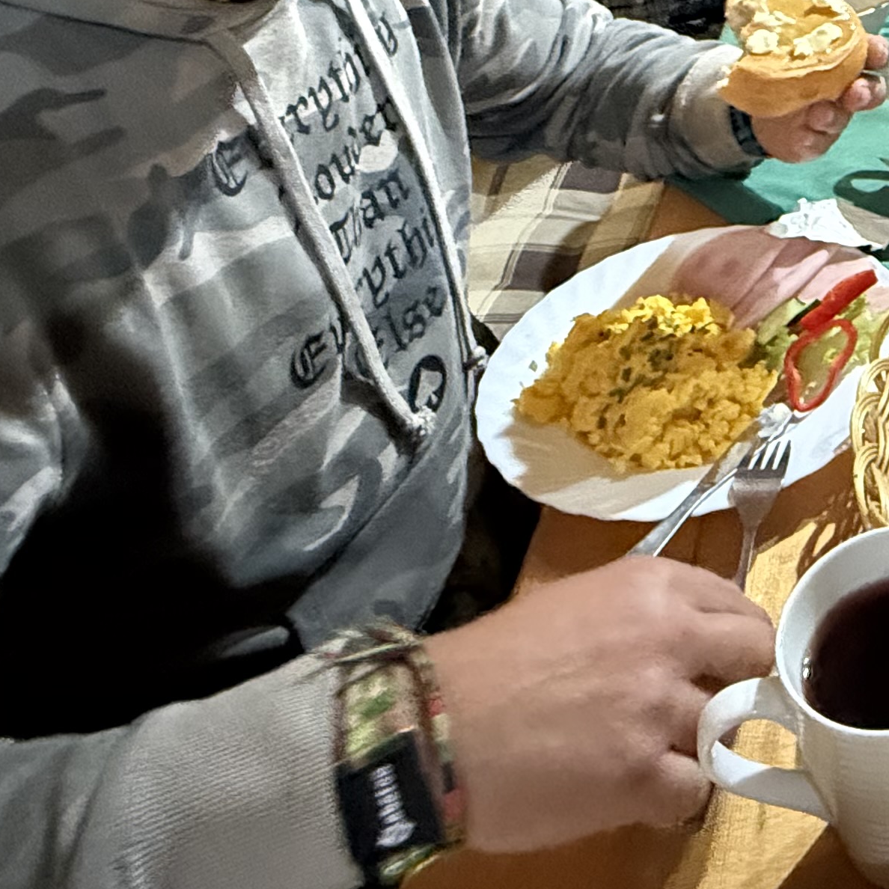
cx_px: 1057
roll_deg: +0.9
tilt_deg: -18.7
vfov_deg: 33.9
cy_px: -123
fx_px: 1220
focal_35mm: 42
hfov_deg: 33.1
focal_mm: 2.22
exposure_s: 1/33
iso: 1000
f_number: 2.2
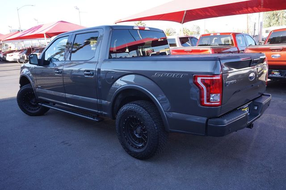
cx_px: 143
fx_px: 238
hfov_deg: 62.0
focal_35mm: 30
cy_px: 95
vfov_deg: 43.6
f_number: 5.6
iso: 100
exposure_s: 1/80
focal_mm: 20
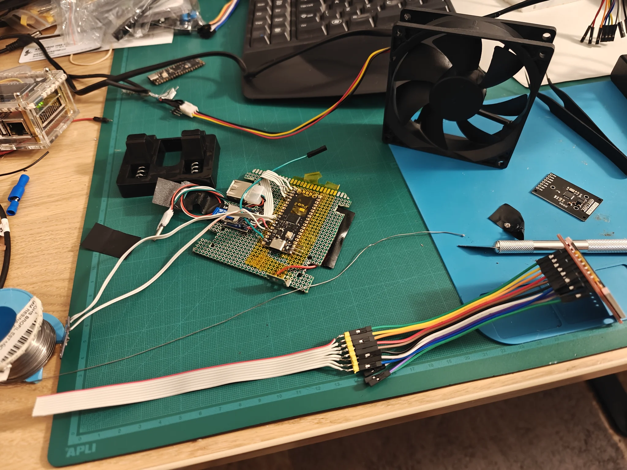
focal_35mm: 23
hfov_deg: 73.9
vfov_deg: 58.9
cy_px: 235
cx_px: 314
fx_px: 417
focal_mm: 6.06
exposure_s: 1/33
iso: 1000
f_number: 1.6
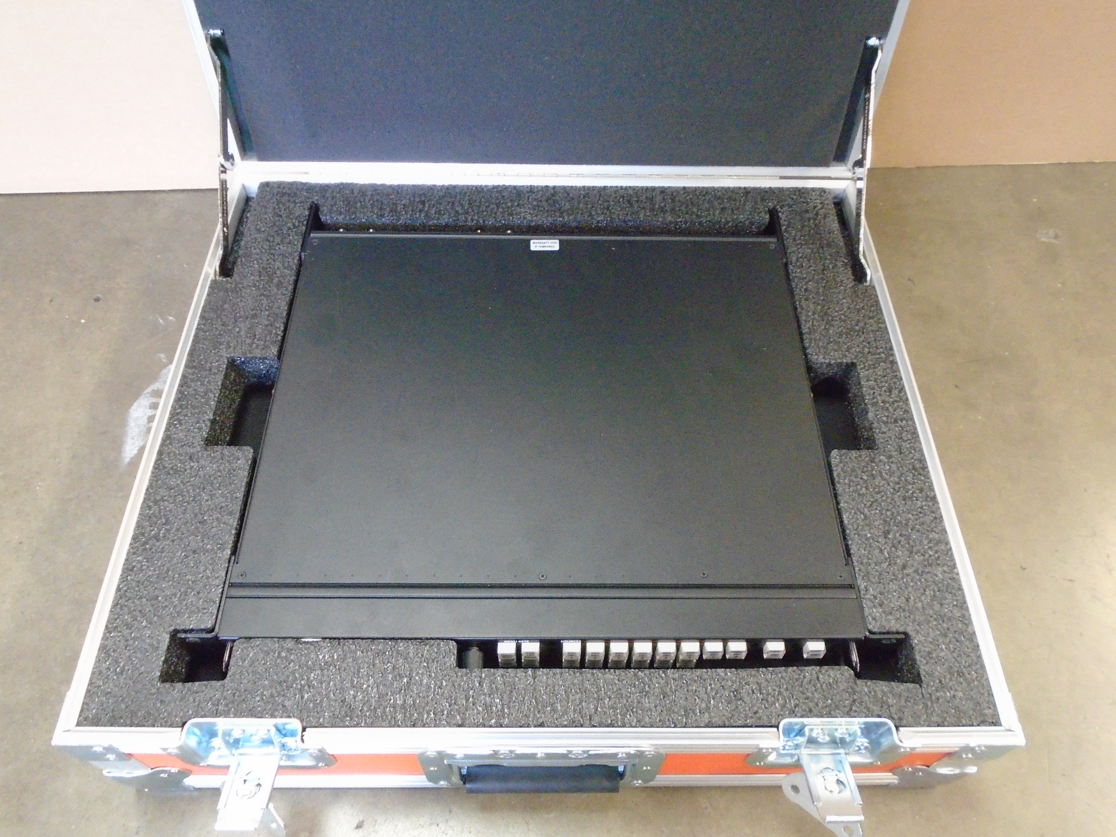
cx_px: 558
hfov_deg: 67.3
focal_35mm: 26
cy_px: 418
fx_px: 838
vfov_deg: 53.1
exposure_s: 1/15
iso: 800
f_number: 3.2
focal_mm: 4.6
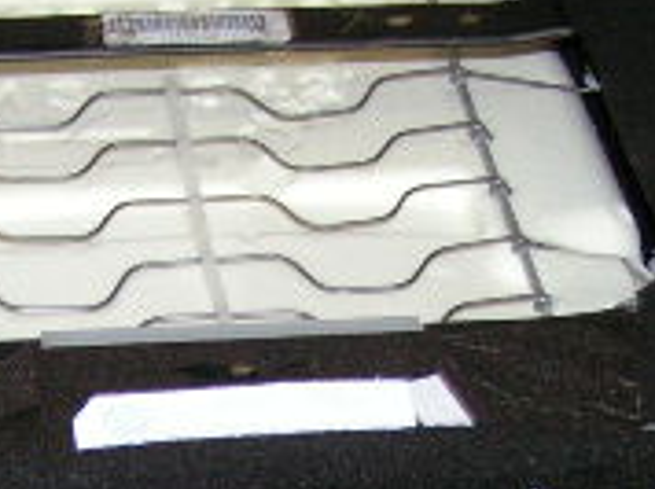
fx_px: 2589
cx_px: 147
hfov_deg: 14.4
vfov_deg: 10.5
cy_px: 654
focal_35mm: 137
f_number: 2.8
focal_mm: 6.3
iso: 200
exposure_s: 1/40
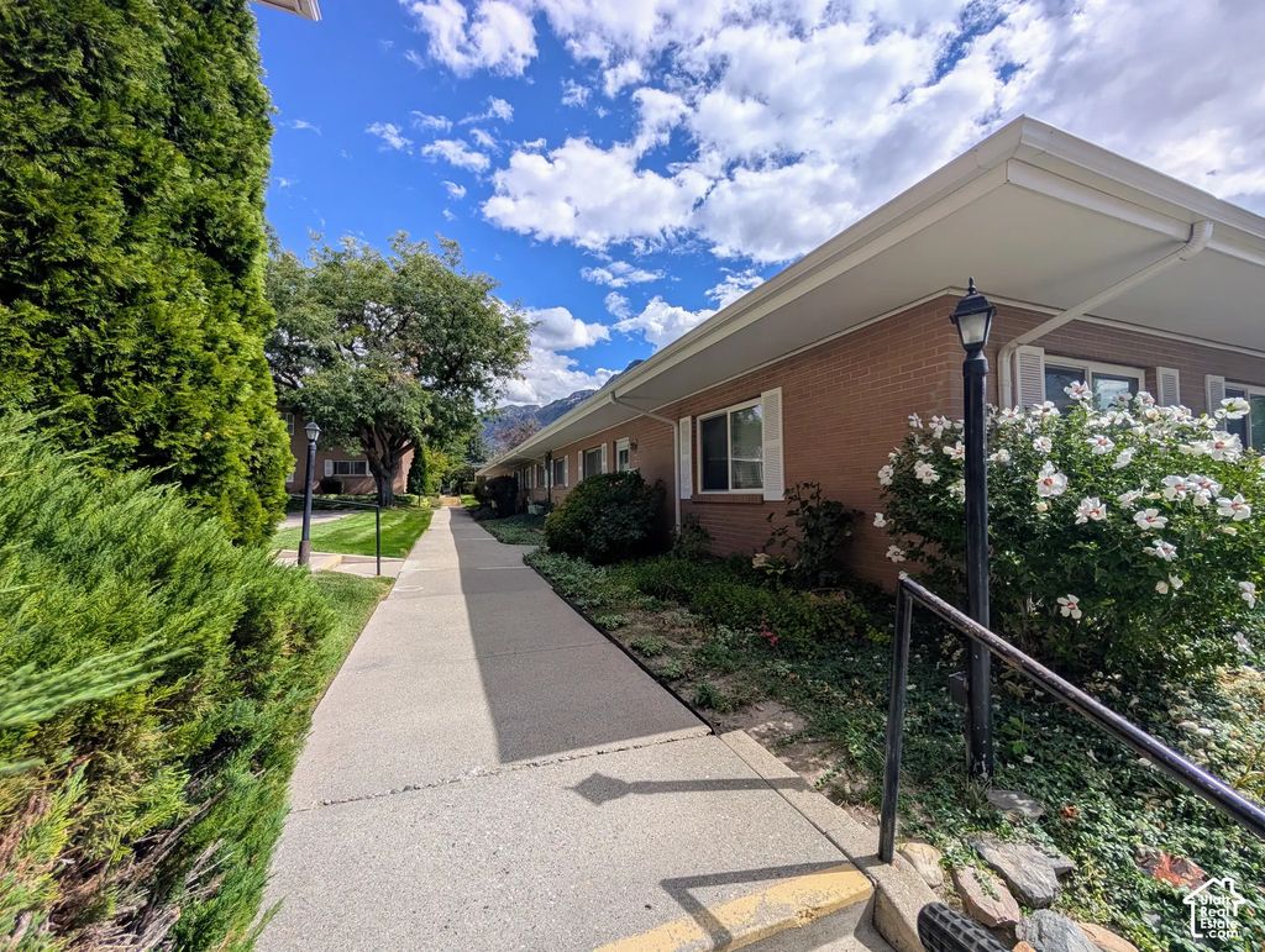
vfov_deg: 94.6
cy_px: 476
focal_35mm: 12
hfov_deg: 110.5
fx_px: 439
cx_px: 632
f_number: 1.7
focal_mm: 2.02
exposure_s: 1/5319
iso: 51
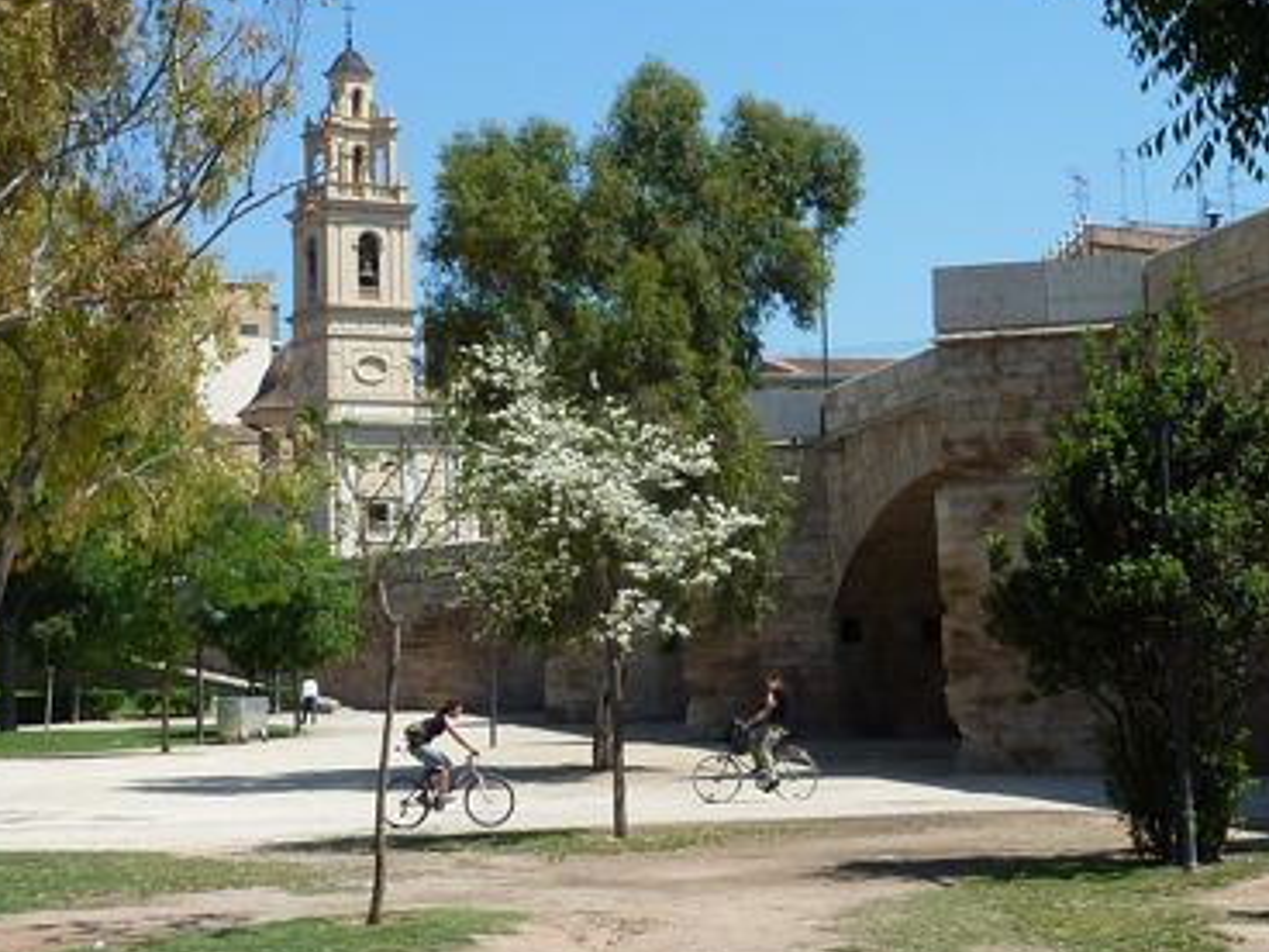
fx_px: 2420
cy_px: 393
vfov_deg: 22.2
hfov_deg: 29.4
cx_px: 617
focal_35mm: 66
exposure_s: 1/400
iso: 80
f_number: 5
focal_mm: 4.4
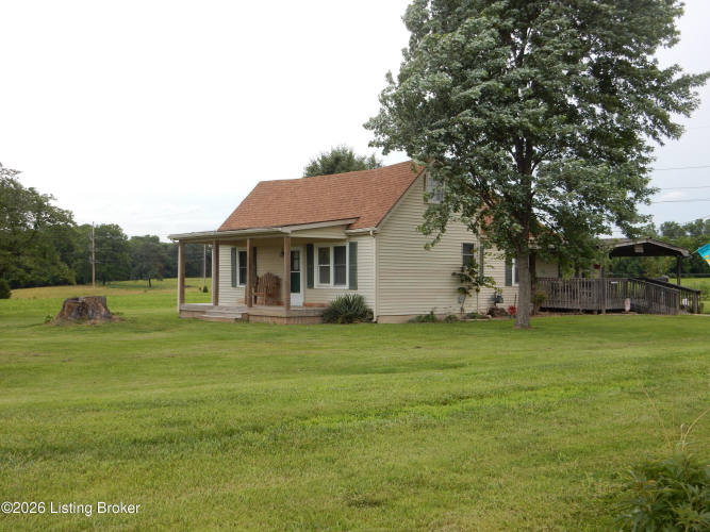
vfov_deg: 33.6
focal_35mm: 43
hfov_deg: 43.9
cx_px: 355
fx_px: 882
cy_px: 266
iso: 180
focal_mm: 7.6
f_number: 4.2
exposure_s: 1/100
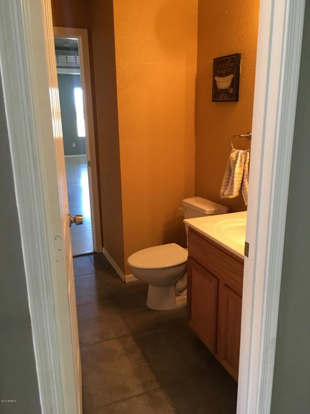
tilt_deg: -15.1
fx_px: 346
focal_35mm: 29
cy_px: 207
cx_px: 155
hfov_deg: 48.2
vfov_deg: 61.7
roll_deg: +2.0
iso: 64
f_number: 2.2
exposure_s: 1/15
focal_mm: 4.15
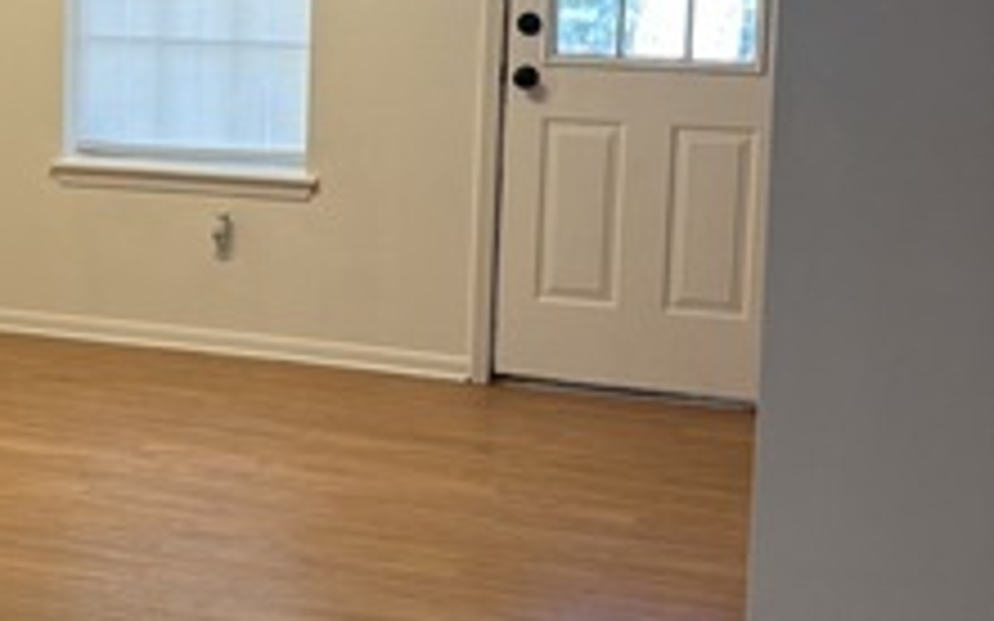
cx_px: -117
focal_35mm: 83
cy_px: 146
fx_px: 2248
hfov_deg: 23.3
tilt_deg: -8.3
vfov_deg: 15.6
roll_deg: -1.0
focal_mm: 5.96
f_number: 1.6
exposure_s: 1/60
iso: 80
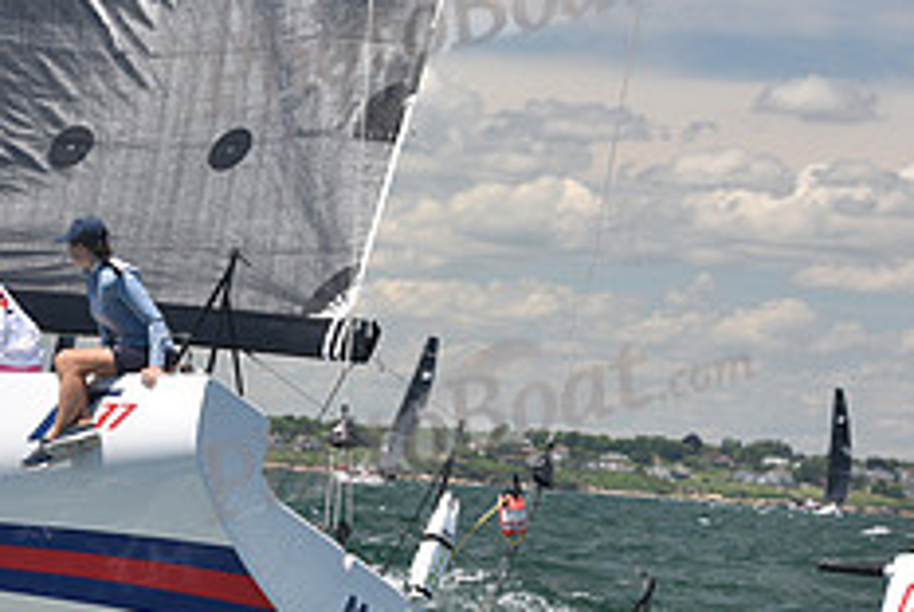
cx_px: 0
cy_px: 273
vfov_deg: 7.9
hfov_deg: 11.7
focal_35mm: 174
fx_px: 4423
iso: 320
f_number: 5.6
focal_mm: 70
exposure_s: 1/800
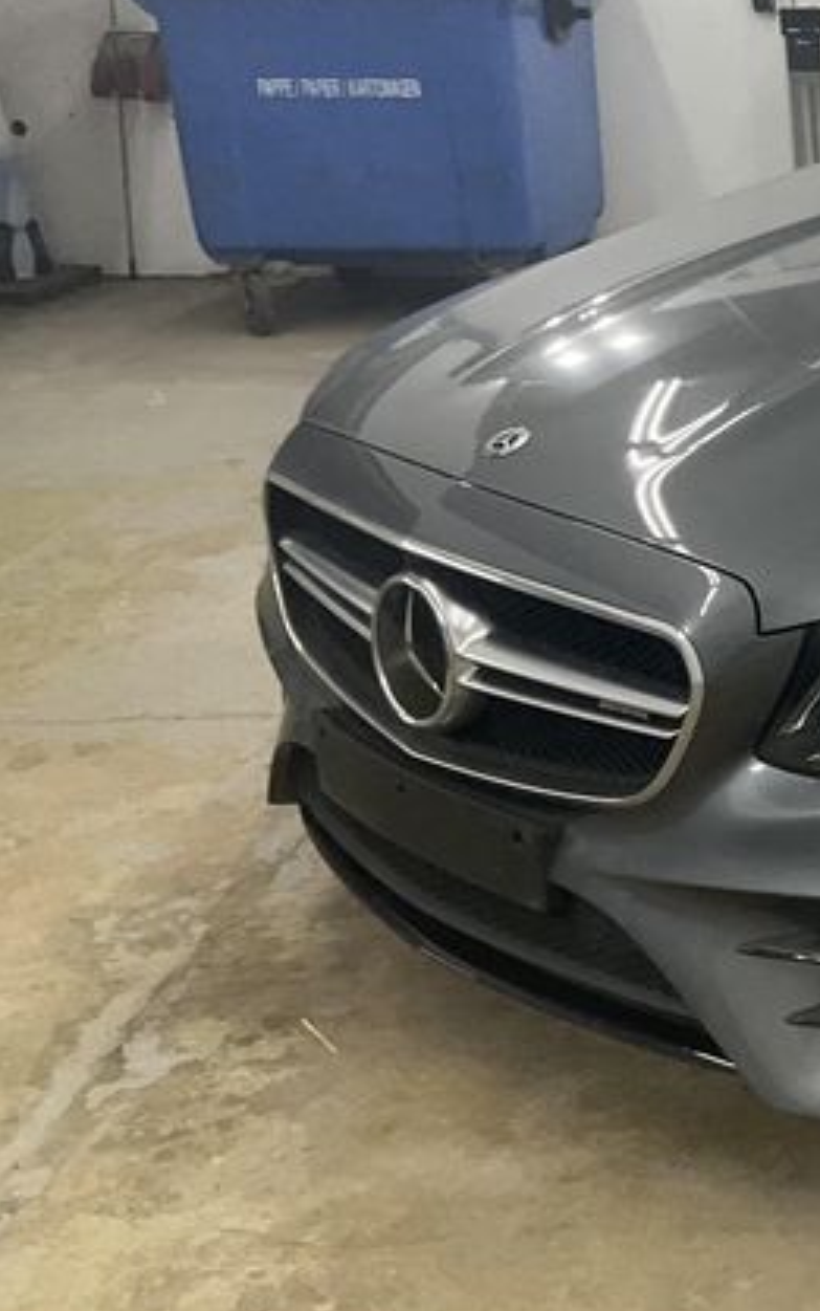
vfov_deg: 34.4
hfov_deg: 19.1
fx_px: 2107
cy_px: 528
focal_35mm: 59
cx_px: 1250
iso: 64
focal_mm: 3
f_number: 1.8
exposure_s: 1/100
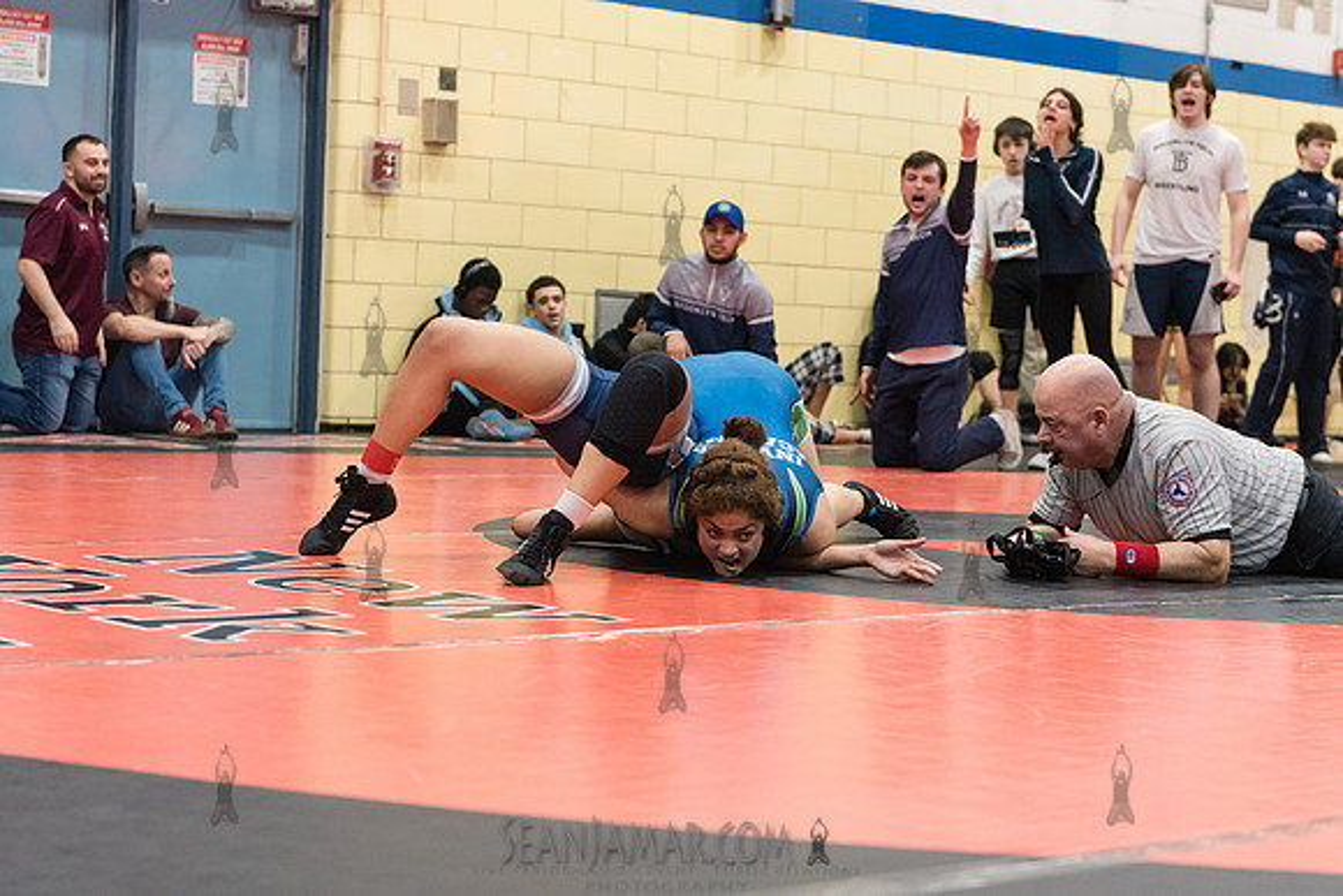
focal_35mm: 78
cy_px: 493
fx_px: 2909
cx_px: 723
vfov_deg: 17.5
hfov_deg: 26.0
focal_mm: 70
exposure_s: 1/320
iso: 5000
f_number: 3.2
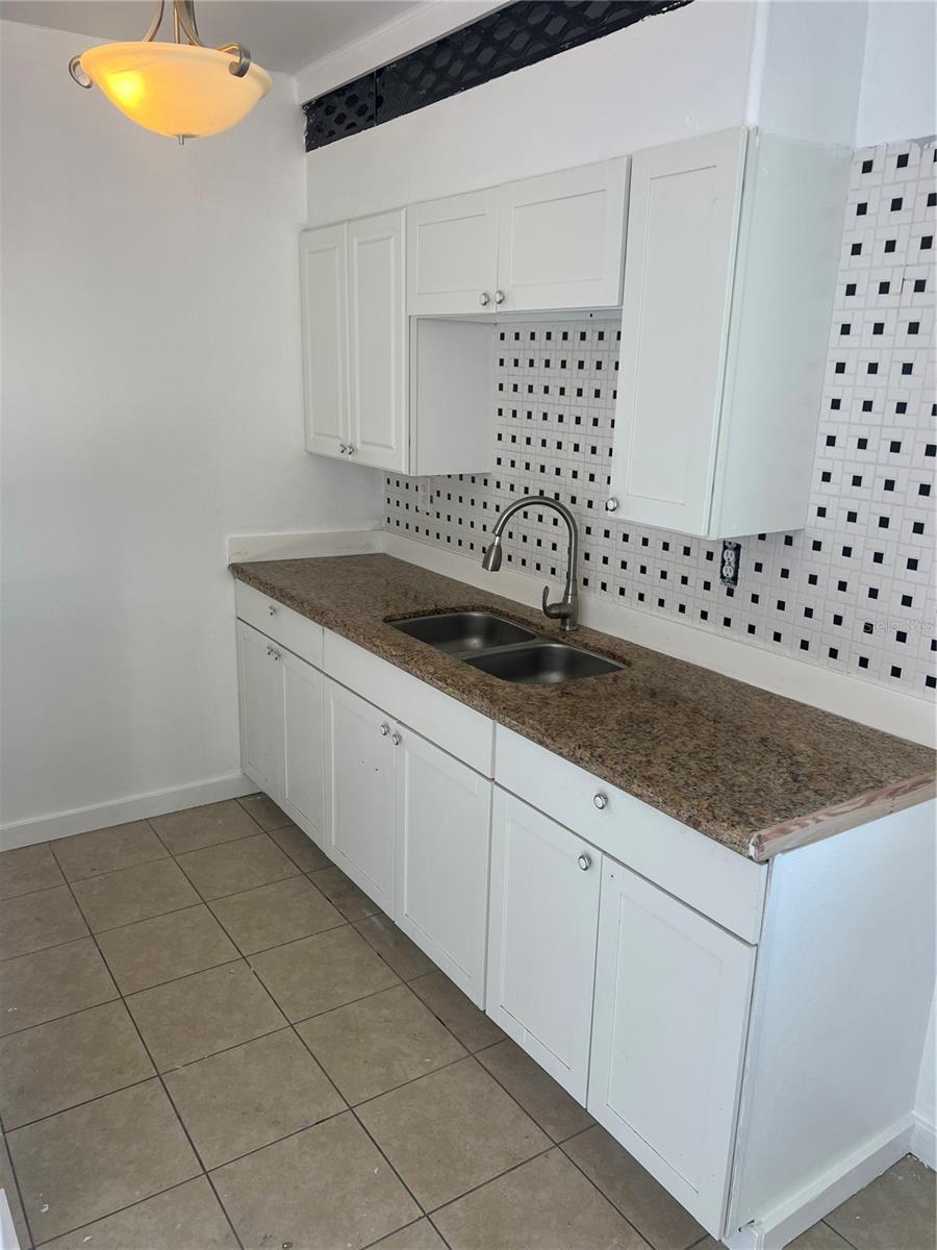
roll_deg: -1.5
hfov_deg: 53.1
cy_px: 625
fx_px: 938
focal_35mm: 26
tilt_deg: -15.5
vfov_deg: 67.3
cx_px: 468
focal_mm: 5.7
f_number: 1.5
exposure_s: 1/163
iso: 50
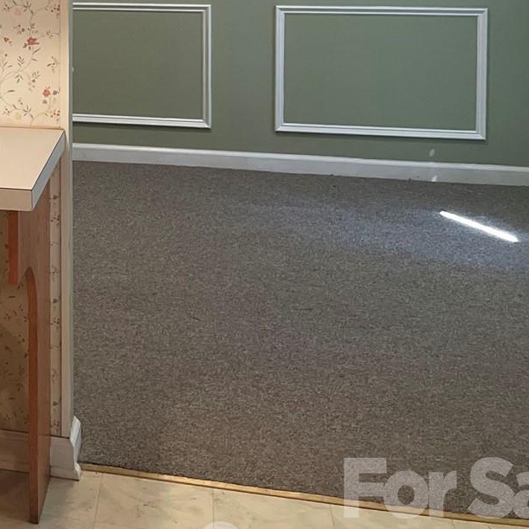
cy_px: -37
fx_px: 1331
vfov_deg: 21.4
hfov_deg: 19.5
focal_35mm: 77
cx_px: -267
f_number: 1.6
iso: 320
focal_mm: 5.1
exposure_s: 1/60
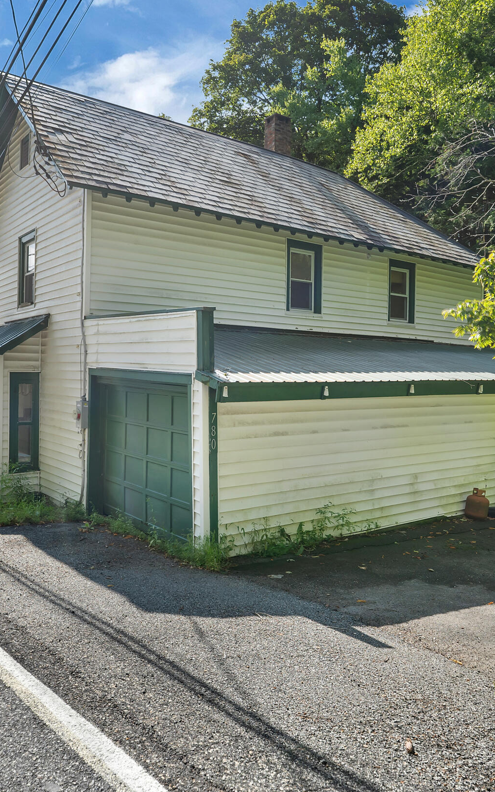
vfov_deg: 72.6
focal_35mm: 25
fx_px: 540
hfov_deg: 49.1
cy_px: 392
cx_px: 209
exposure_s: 1/1600
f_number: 4
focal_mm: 16
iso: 250
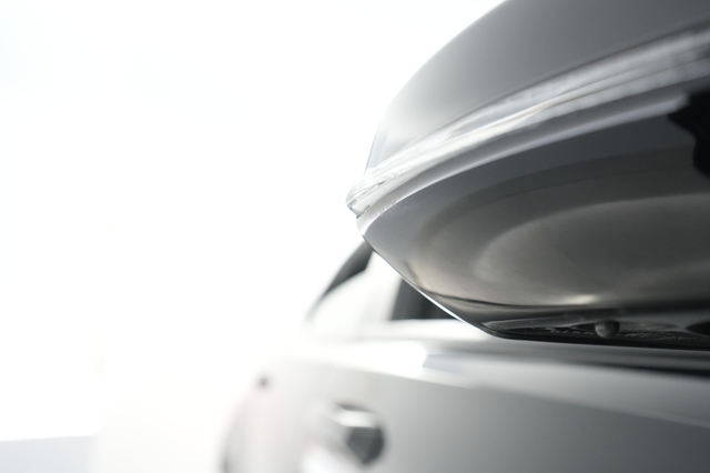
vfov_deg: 46.4
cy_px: 236
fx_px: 552
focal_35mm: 28
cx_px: 355
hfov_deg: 65.5
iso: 5000
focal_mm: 28
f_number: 4.5
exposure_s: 1/100
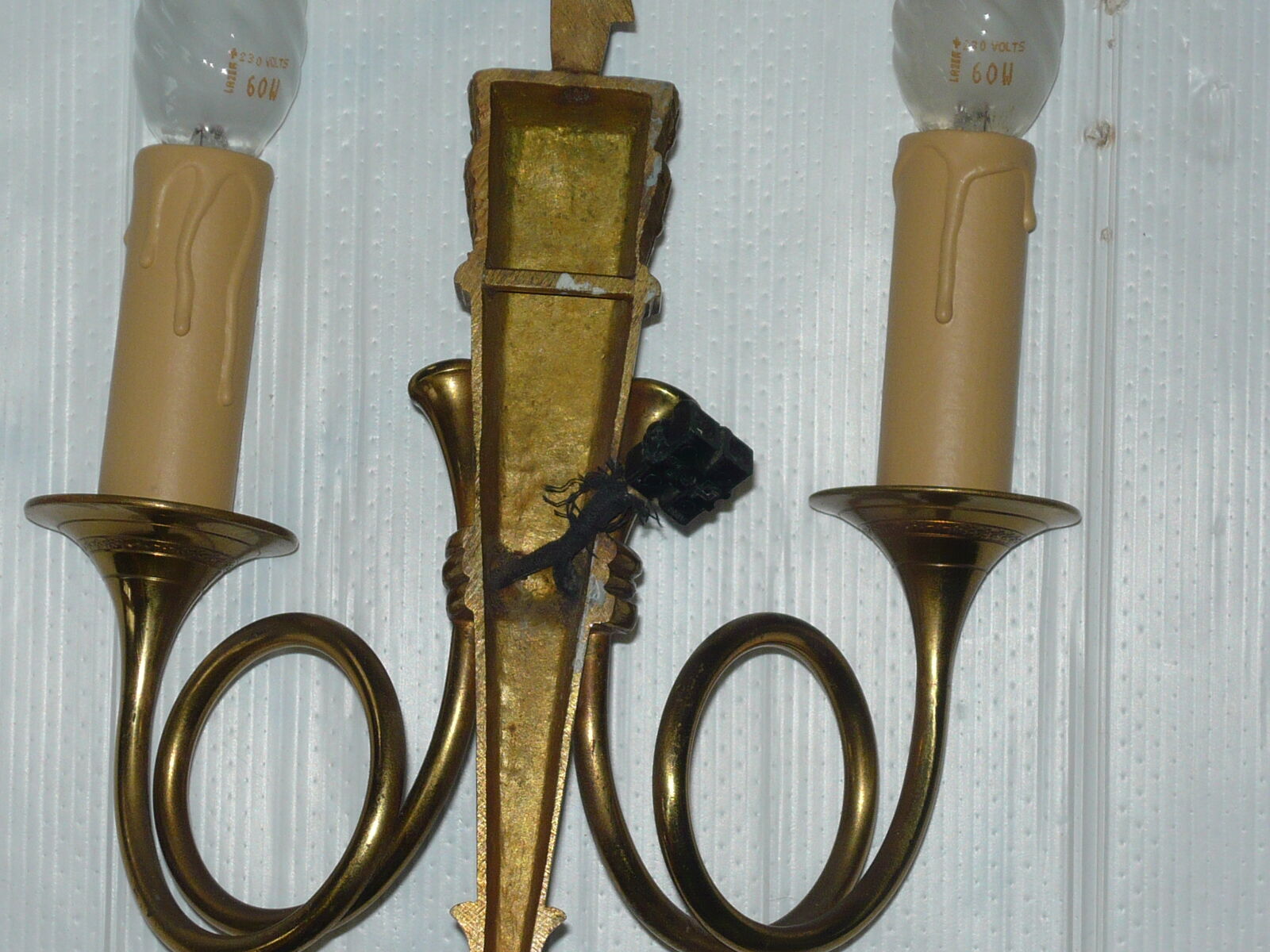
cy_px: 476
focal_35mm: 131
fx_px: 4806
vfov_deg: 11.3
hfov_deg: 15.1
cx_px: 635
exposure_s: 1/50
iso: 100
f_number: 4.4
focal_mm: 13.6
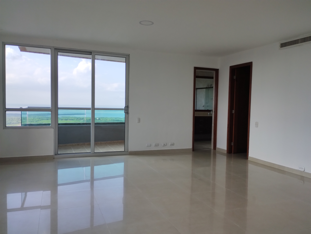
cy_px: 117
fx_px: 252
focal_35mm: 28
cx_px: 156
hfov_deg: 63.4
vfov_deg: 49.9
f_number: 1.8
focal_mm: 4.27
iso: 100
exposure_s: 1/340
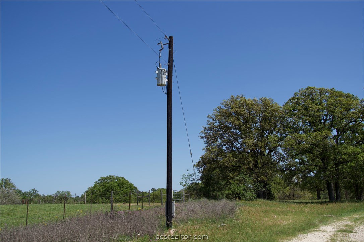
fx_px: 364
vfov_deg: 36.9
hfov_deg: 53.1
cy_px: 121
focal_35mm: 36
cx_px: 182
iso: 100
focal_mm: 24
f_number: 5
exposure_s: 1/800
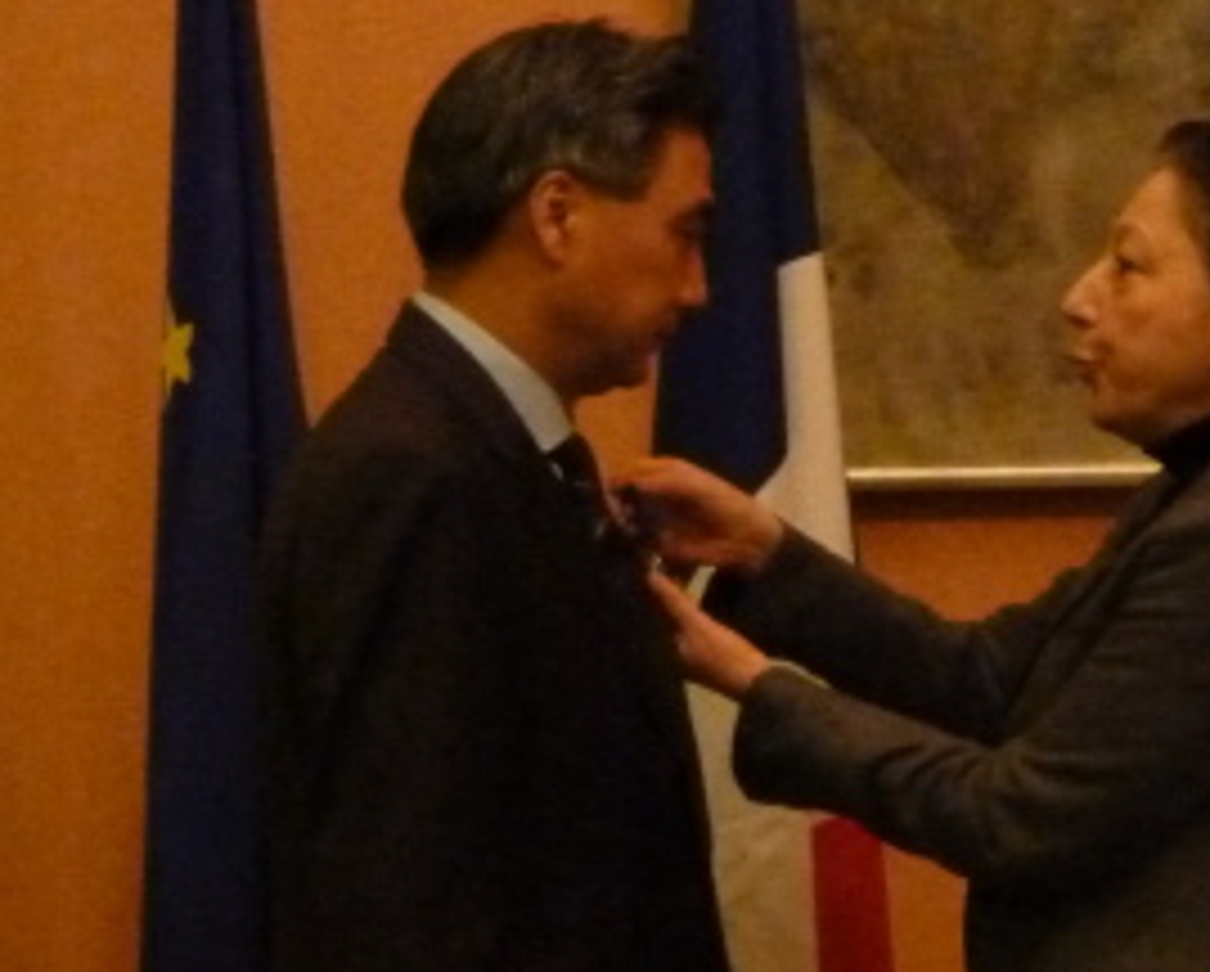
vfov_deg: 9.5
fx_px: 5846
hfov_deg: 11.8
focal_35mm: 163
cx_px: 819
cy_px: 515
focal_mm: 14.7
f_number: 4.3
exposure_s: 1/15
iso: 1600
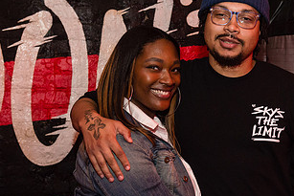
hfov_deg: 29.3
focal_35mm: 68
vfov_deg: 20.0
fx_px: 556
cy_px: 133
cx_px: 209
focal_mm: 36
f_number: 3.5
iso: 3200
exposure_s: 1/400
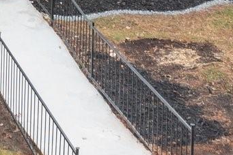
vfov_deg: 7.5
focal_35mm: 168
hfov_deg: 11.9
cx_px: -66
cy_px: -238
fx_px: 1087
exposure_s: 1/80
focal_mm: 10.26
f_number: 4
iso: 100
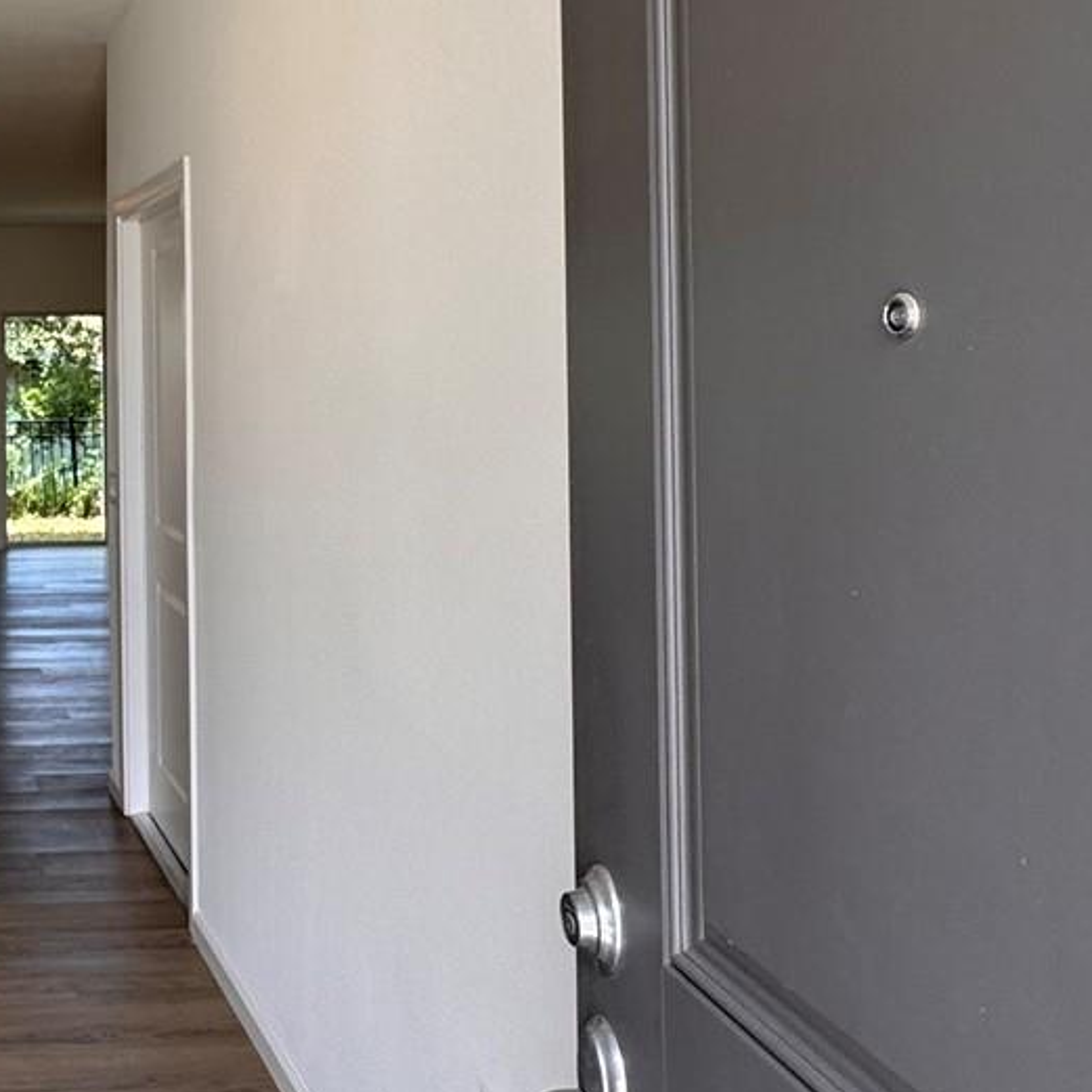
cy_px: 350
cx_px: -61
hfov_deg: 37.8
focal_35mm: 38
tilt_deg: -0.9
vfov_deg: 43.2
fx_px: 1356
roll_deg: -0.1
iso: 50
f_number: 2.2
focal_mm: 2.22
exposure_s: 1/120
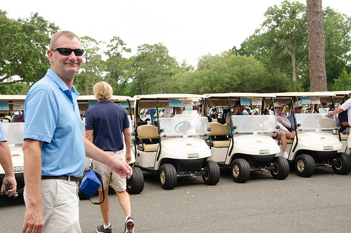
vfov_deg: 26.4
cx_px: 176
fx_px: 496
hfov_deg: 39.0
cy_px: 116
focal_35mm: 51
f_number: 10
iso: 400
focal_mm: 34
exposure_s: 1/200
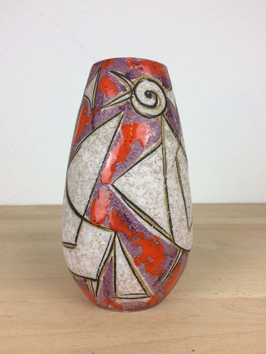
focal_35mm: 29
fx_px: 297
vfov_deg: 61.7
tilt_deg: -5.1
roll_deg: +1.5
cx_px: 133
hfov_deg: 48.2
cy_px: 177
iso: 50
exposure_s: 1/100
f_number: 2.2
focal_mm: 4.15
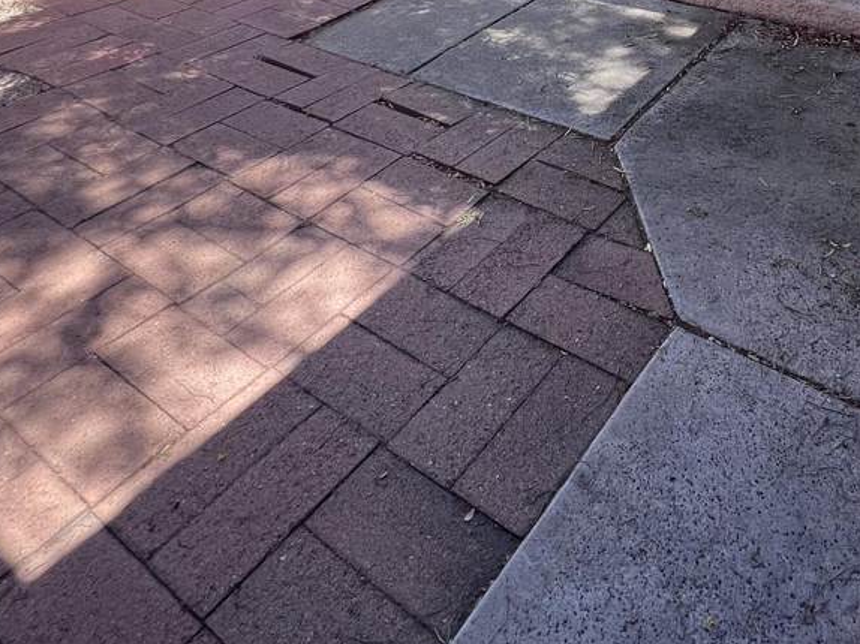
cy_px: -60
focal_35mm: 29
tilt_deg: -19.5
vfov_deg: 39.6
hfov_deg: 58.0
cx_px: 661
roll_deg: +0.0
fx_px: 720
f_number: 1.8
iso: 32
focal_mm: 1.57
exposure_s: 1/271
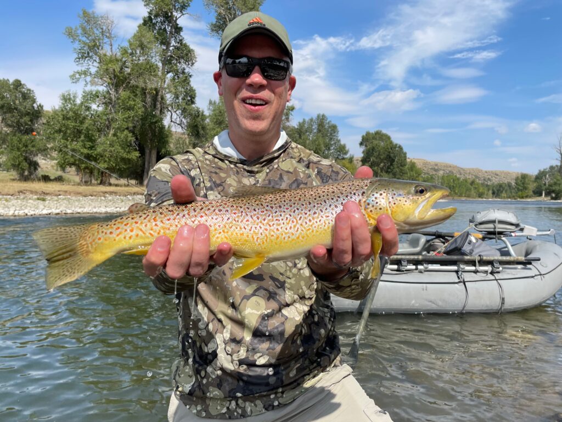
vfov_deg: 53.1
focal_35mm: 26
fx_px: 422
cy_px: 211
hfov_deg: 67.3
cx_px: 281
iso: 32
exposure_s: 1/3610
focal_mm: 4.2
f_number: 1.6
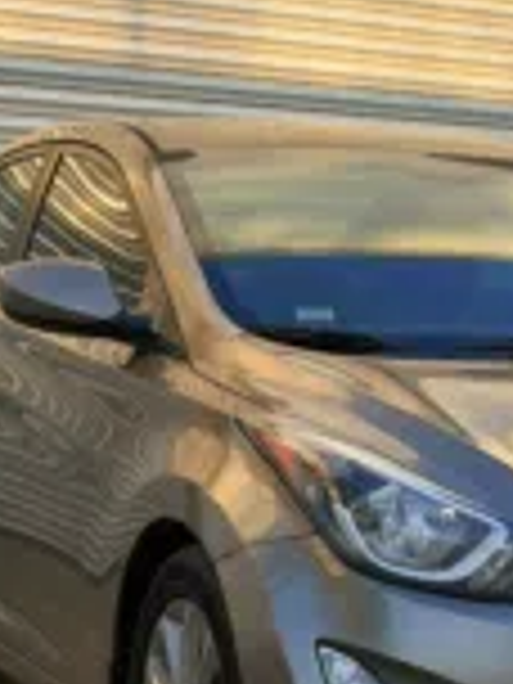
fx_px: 2490
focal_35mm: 126
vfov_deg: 15.6
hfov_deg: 11.7
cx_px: 482
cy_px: 486
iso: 100
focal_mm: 6.76
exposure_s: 1/828
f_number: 1.78
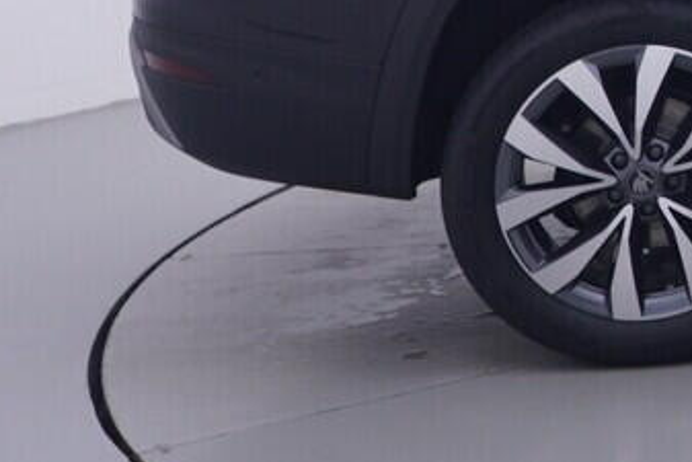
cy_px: -162
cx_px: 1232
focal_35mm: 96
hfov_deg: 17.4
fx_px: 1849
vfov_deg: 13.6
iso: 200
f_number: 5
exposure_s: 1/80
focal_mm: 15
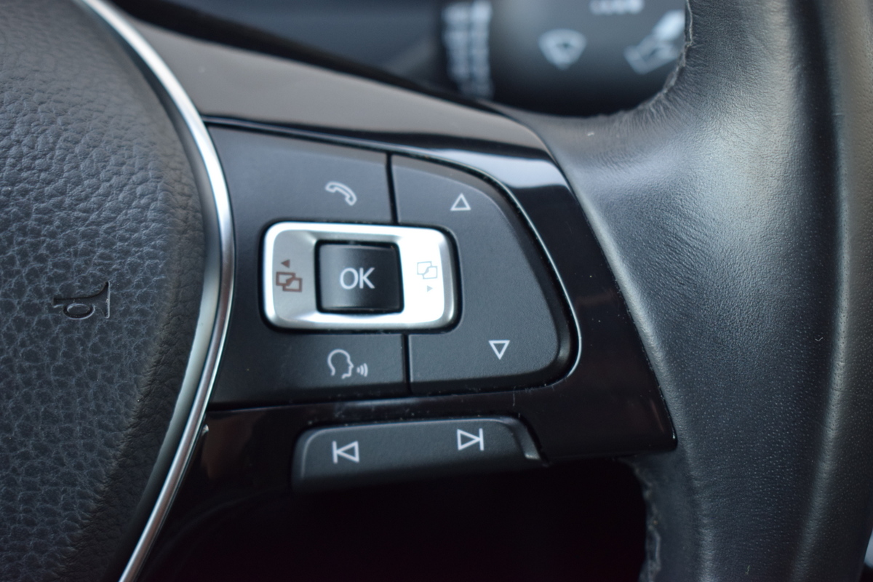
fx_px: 1637
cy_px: 291
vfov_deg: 20.2
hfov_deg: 29.9
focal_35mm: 68
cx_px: 436
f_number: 5
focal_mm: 45
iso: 900
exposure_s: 1/60
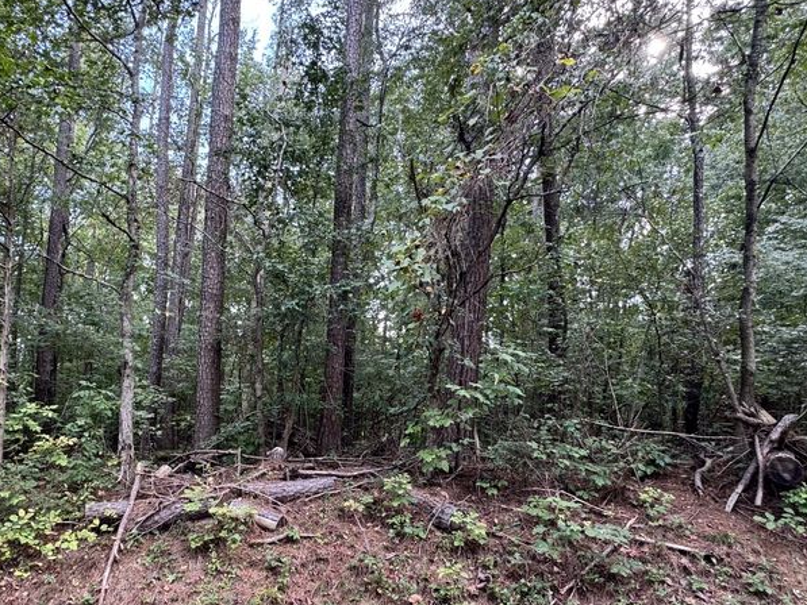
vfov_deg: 56.3
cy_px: 373
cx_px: 320
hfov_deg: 70.8
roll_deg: -4.3
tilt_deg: +4.9
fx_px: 560
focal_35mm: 24
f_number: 2.2
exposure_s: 1/99
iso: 100
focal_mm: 2.22
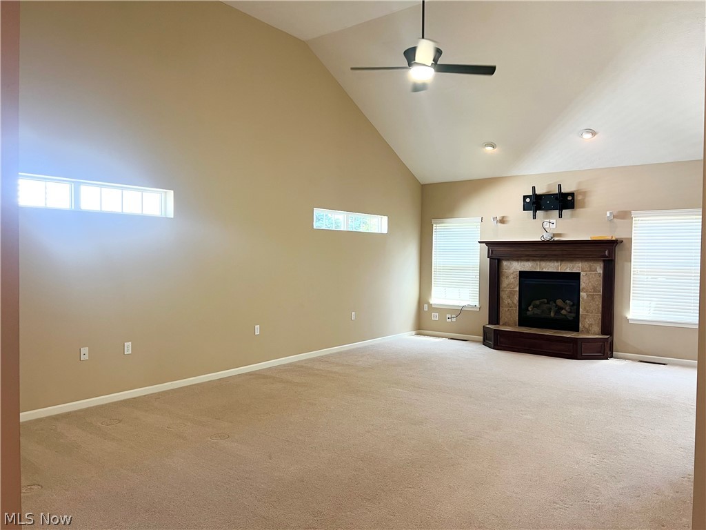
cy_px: 265
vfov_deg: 53.1
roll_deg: -0.5
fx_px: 530
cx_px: 353
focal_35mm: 26
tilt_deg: -1.7
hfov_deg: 67.3
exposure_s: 1/60
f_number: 1.5
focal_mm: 5.7
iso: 80
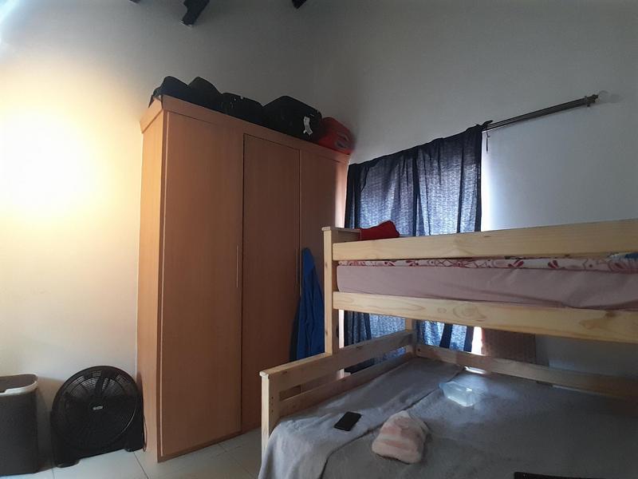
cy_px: 240
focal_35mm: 17
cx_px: 319
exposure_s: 1/20
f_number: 2.2
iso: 320
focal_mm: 1.46
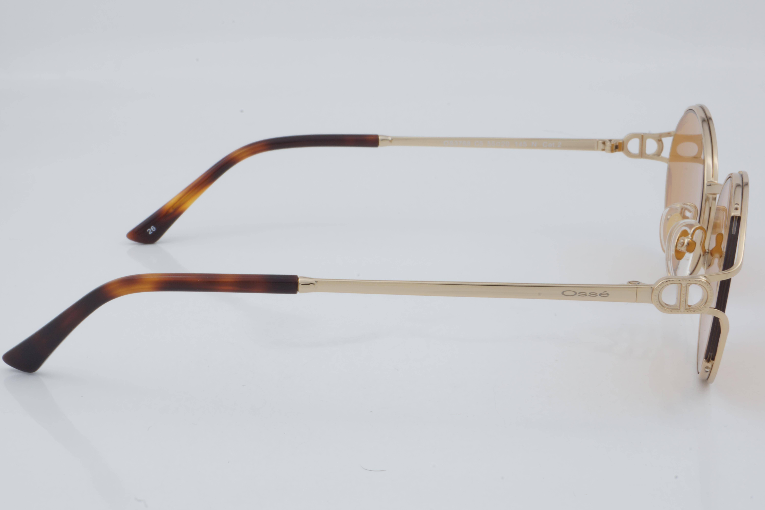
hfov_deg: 27.0
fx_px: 1594
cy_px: 255
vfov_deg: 18.2
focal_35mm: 75
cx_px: 382
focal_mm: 50
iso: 100
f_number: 32
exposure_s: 1/3
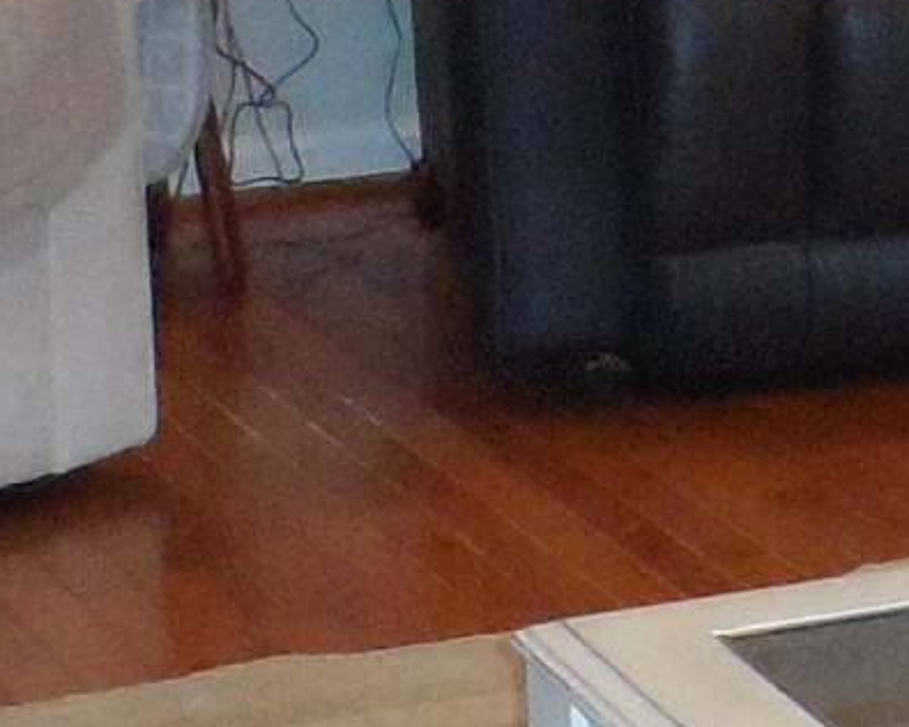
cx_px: 1901
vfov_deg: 8.6
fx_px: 4789
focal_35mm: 178
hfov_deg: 9.9
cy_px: -170
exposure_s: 1/30
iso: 400
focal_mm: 4
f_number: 3.2
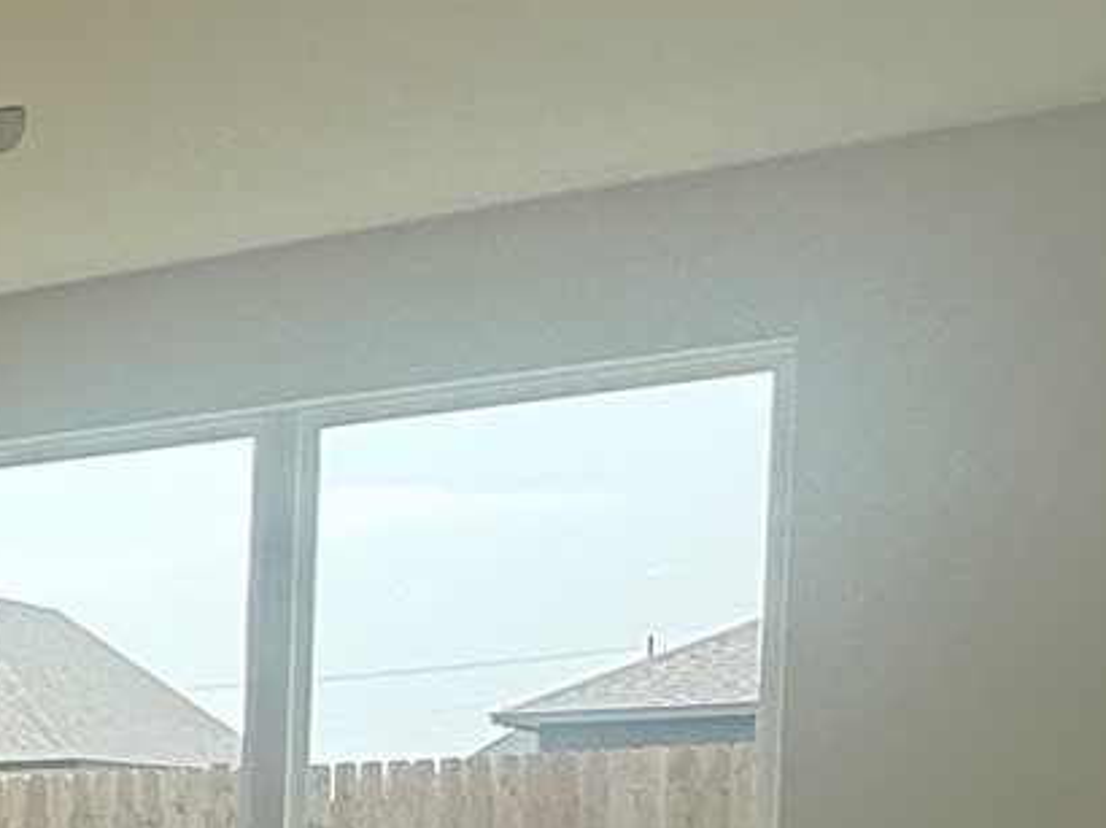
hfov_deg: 17.1
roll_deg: +0.5
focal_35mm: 70
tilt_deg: -3.6
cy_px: 1011
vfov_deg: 19.7
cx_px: -1273
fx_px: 2235
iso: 64
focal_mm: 2.22
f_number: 2.2
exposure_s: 1/506
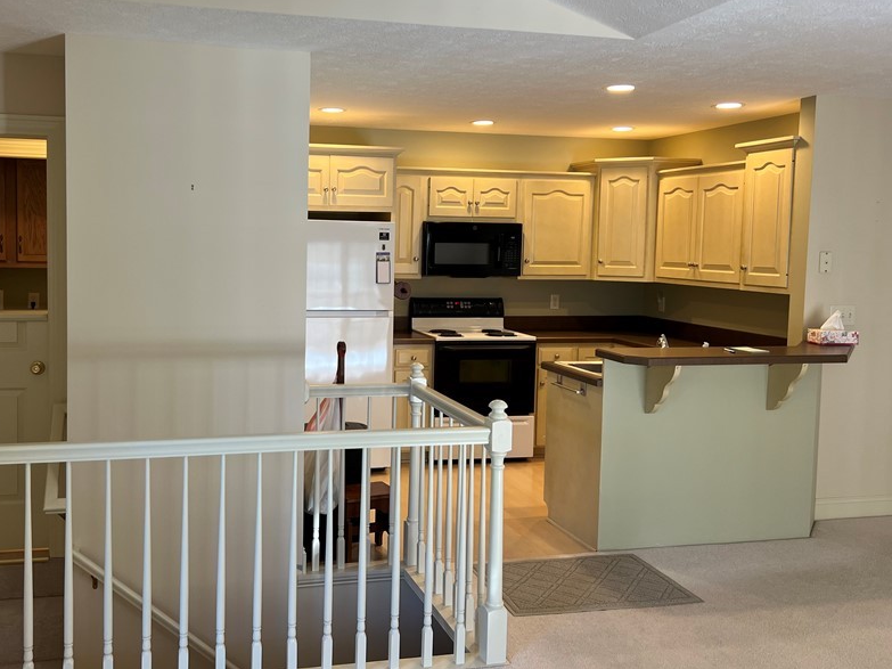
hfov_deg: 53.5
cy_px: 288
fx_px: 876
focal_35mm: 34
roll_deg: -1.1
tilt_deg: -3.3
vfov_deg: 41.7
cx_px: 346
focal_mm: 5.7
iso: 80
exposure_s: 1/60
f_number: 1.5
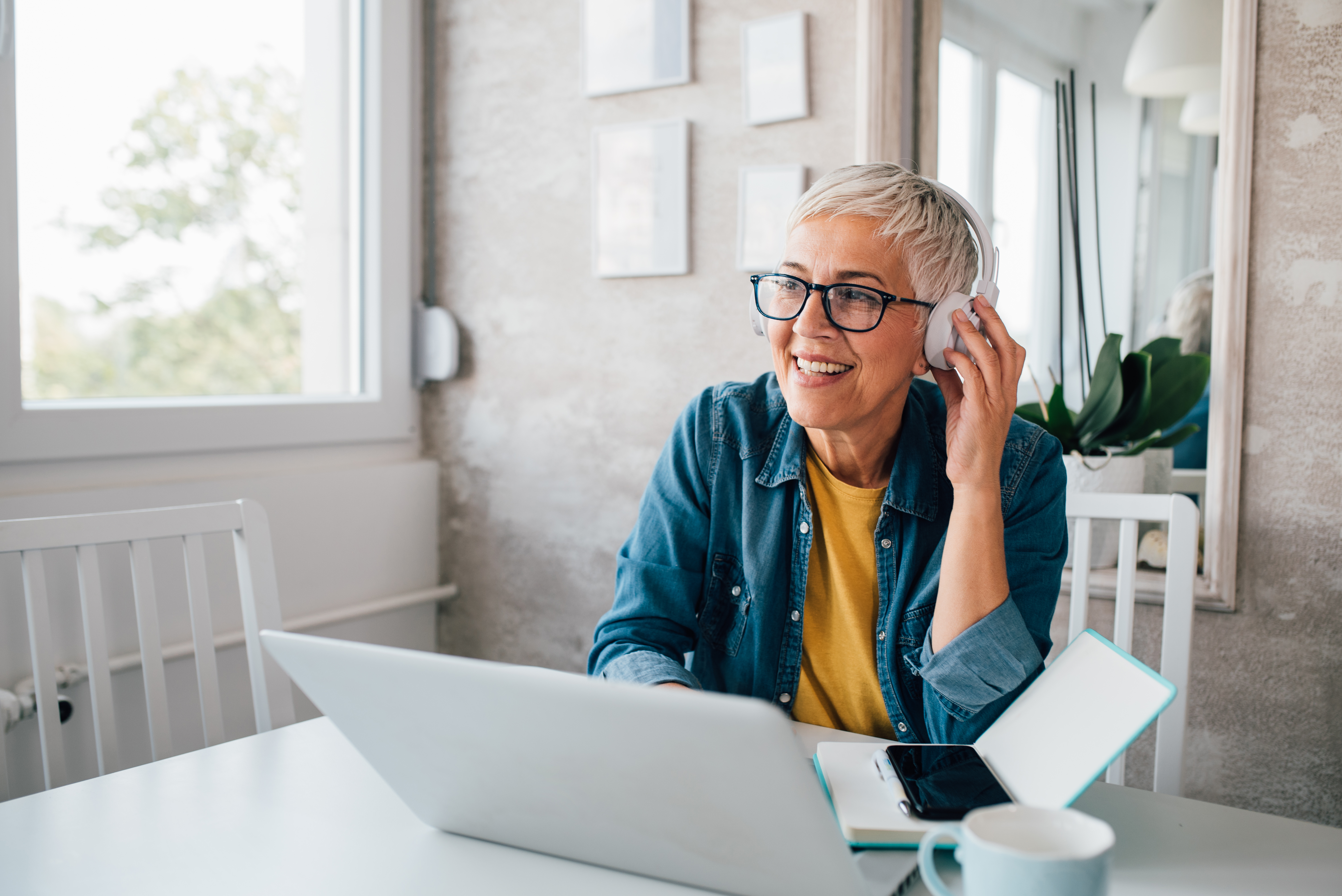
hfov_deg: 54.4
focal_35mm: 35
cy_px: 448
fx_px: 1305
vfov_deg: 37.9
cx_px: 671
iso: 200
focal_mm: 35
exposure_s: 1/160
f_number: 2.8
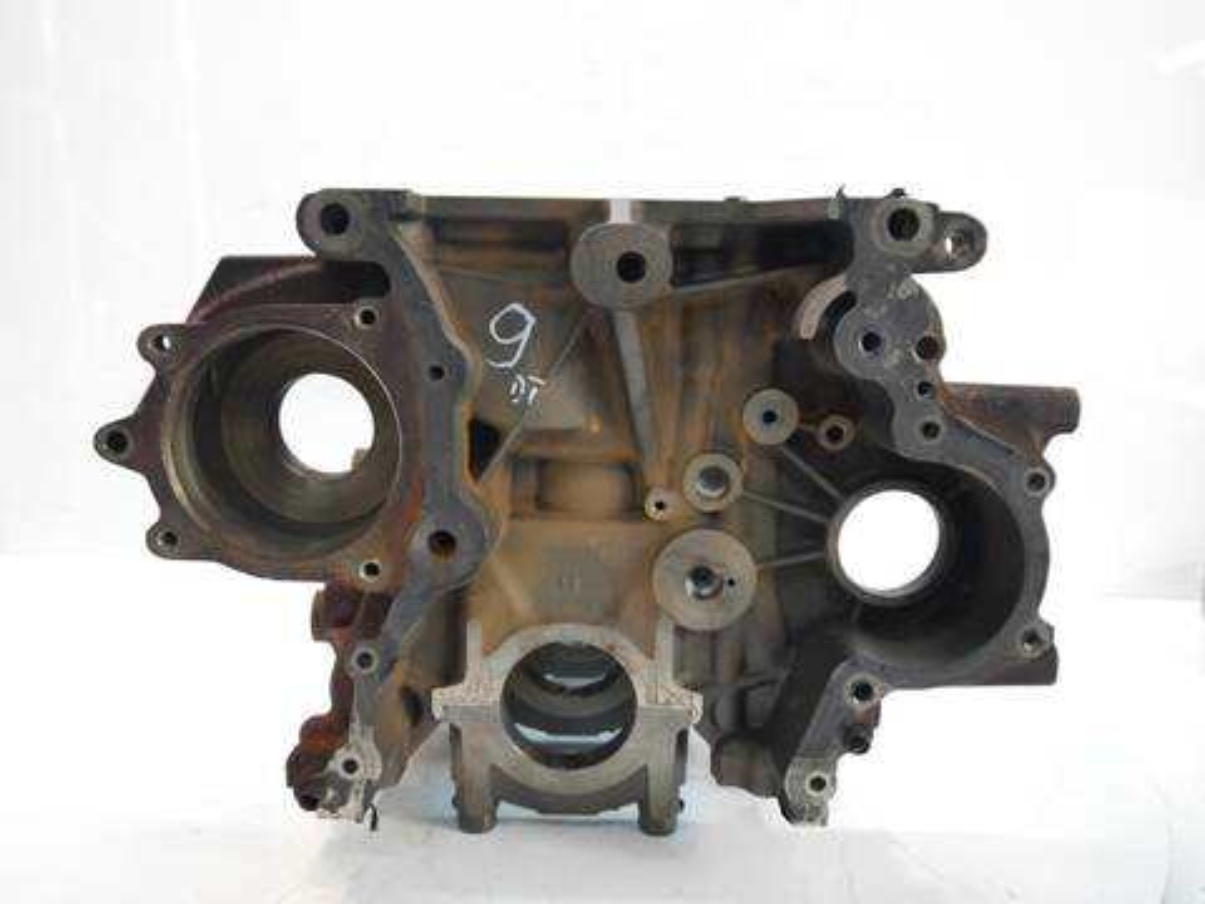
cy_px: 452
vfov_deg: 46.8
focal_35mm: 30
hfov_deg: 60.0
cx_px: 602
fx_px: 1044
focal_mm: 15
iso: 1600
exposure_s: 1/125
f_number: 3.6
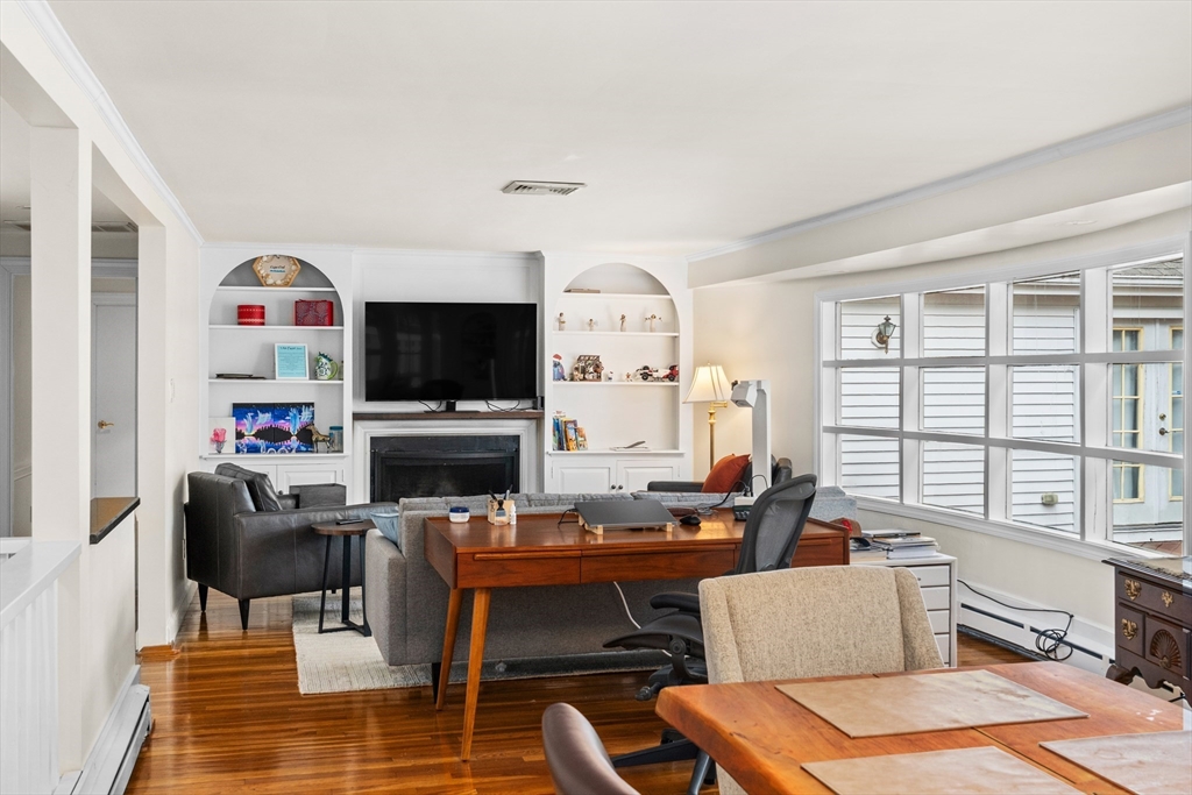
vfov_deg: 36.9
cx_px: 596
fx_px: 1192
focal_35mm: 36
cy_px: 398
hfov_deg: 53.1
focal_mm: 24
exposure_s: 2
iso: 200
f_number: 7.1
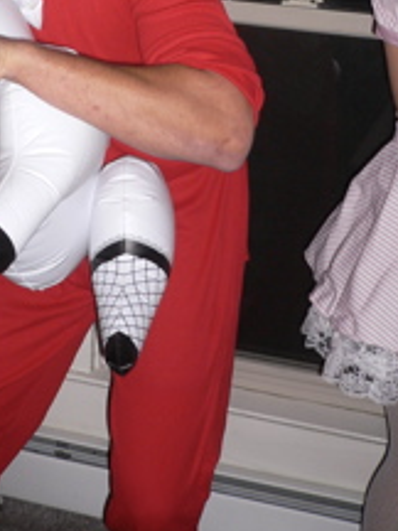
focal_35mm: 69
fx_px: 1058
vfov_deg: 27.6
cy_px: 103
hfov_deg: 21.2
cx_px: 120
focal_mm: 5.8
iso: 150
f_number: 2.8
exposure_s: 1/60
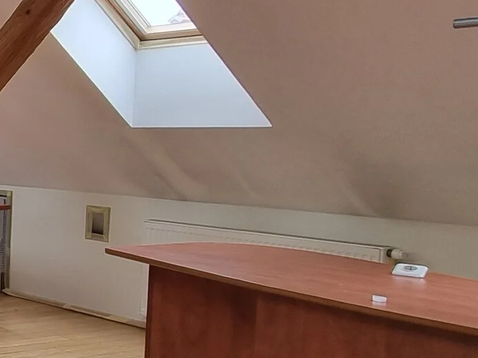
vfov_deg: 27.0
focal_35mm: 54
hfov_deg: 21.1
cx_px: -414
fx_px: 746
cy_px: 170
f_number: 2.2
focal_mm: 2.2
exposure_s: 1/50
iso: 50
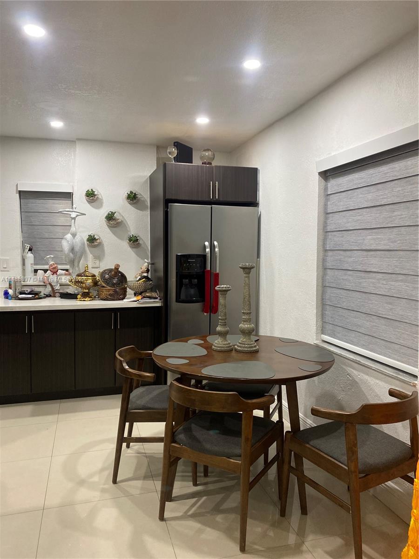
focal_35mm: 26
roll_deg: -0.9
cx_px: 210
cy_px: 280
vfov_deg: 67.3
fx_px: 420
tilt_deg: -4.0
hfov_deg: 53.1
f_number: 1.8
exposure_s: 1/60
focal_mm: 4.25
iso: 125
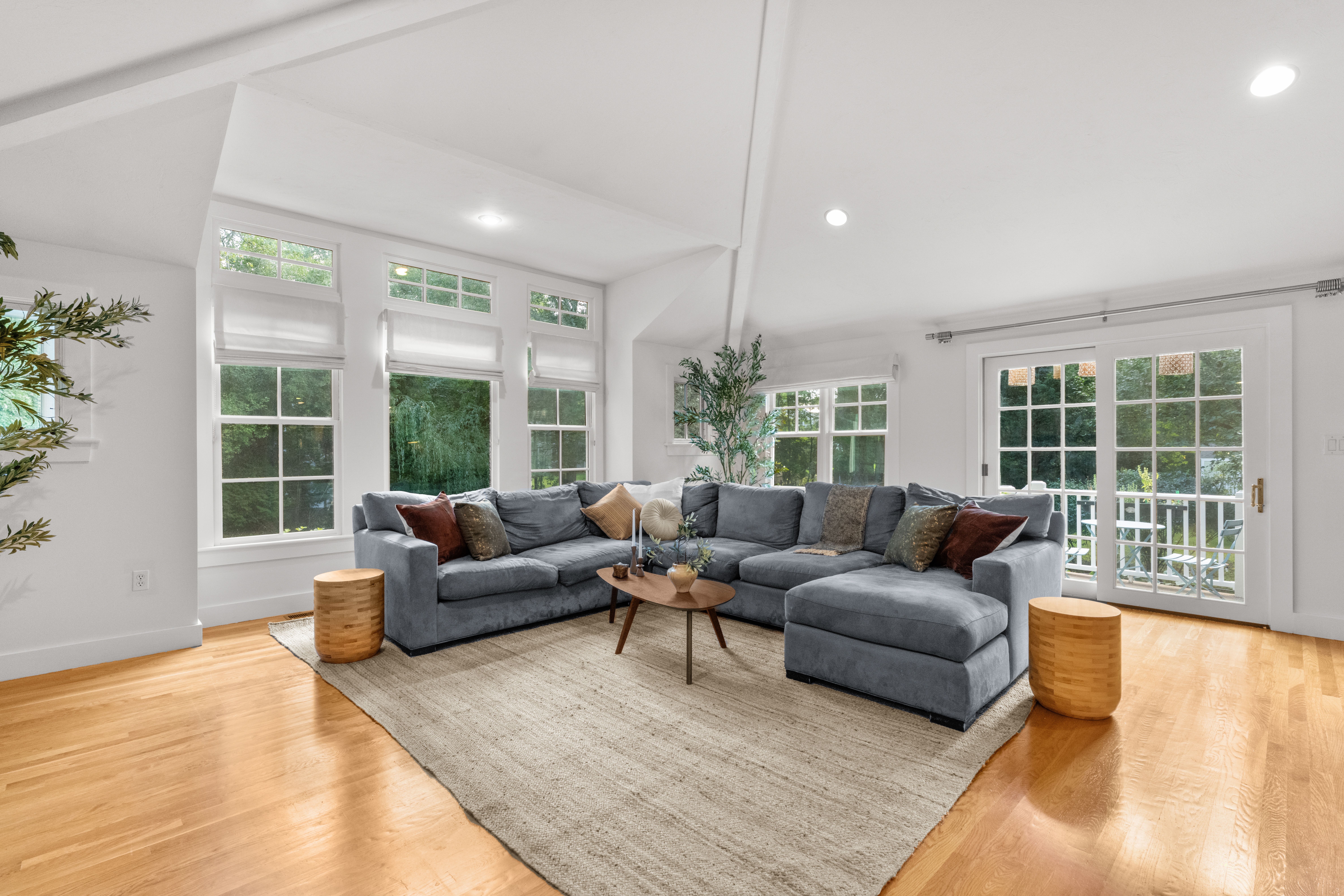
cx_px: 672
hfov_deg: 95.7
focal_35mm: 16
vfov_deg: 72.7
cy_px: 448
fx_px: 608
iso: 3200
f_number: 11
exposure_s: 1/15
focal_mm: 16.3
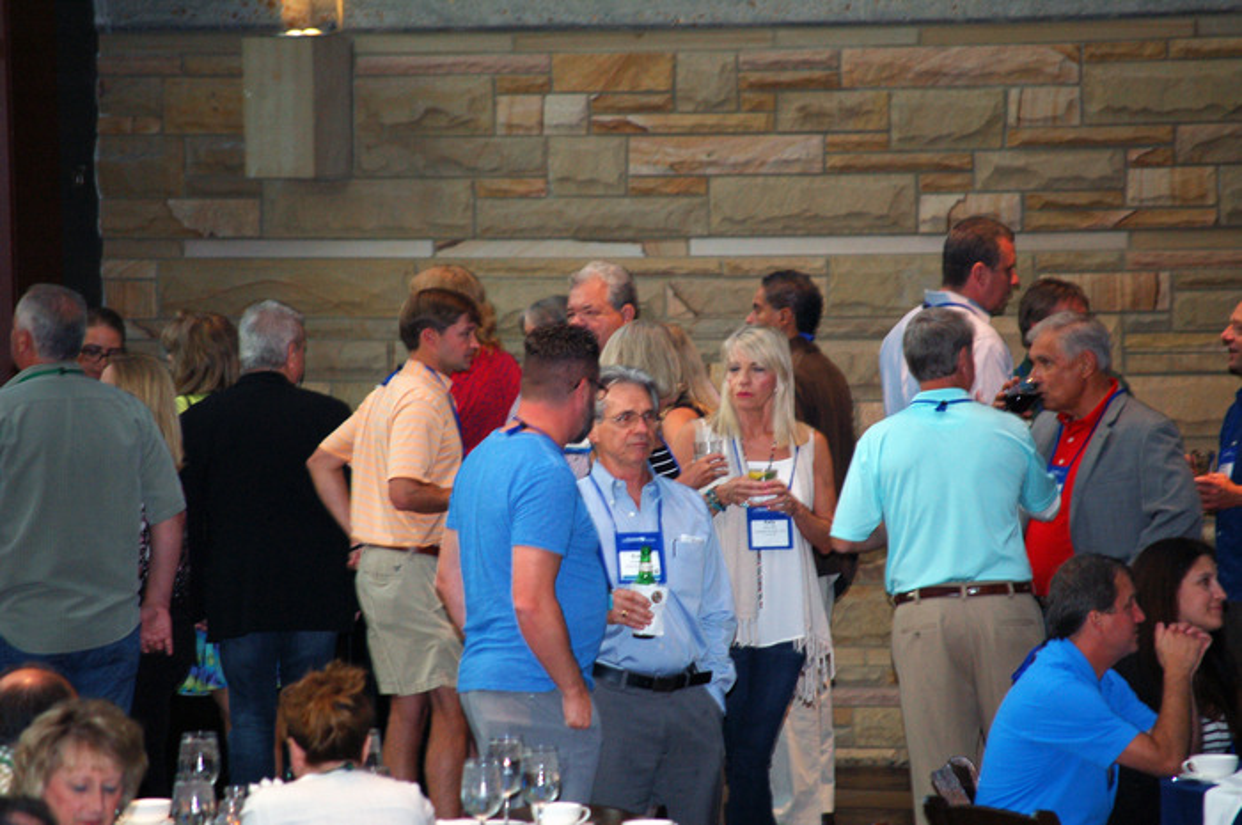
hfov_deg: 7.9
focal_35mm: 262
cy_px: 412
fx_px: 9046
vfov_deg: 5.2
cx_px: 621
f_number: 5.6
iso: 400
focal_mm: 175
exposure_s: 1/60
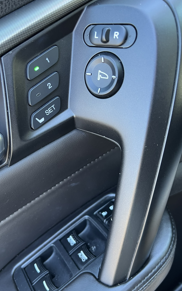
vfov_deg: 59.5
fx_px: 254
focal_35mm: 32
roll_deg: +35.4
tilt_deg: -34.1
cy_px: 163
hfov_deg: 39.2
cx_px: 72
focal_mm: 5.7
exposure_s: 1/78
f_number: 1.5
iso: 125
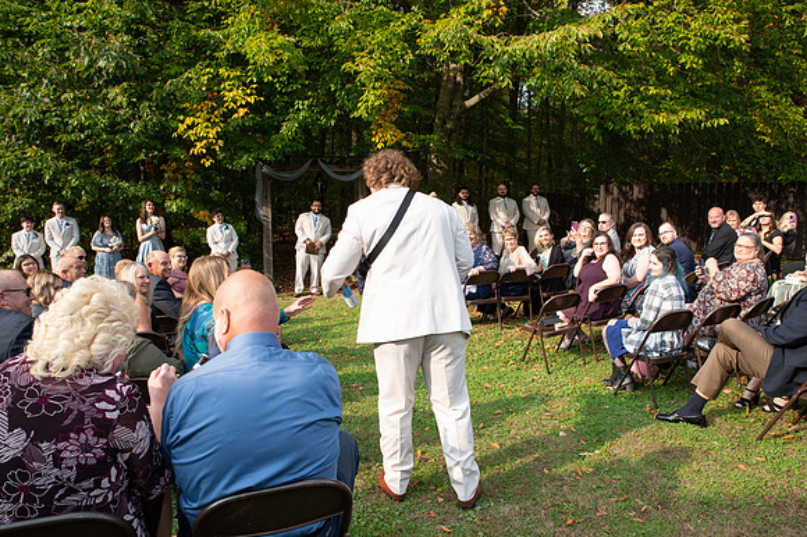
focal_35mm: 25
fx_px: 561
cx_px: 414
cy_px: 269
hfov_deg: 71.4
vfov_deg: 51.1
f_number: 8
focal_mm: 24
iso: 400
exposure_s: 1/200
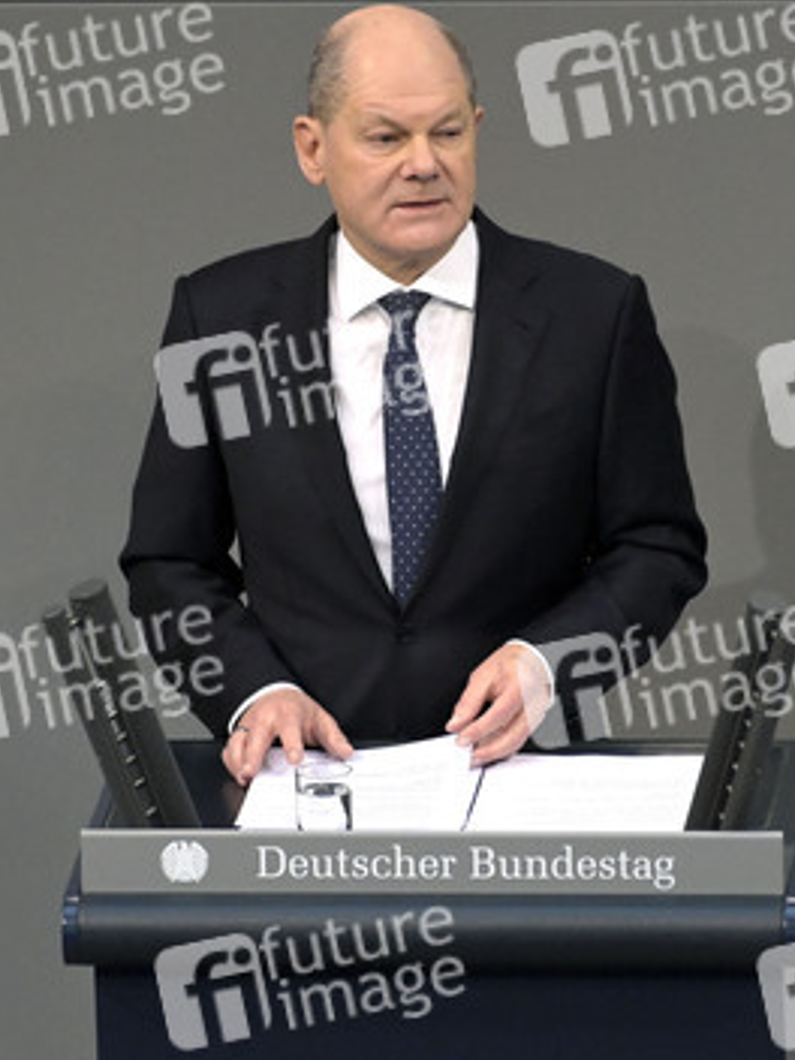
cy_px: 527
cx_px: 398
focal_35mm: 546
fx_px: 16719
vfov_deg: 3.6
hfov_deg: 2.7
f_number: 5.6
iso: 10000
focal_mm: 500
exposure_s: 1/400
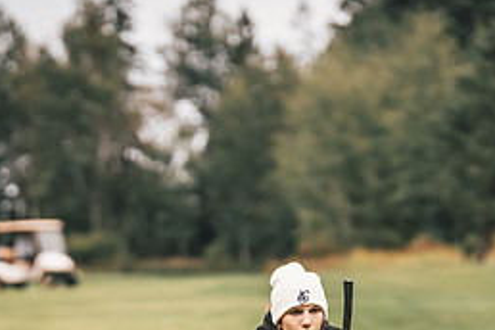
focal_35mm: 477
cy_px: 400
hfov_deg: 4.3
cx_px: 212
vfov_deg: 2.9
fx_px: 6558
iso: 800
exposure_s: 1/5000
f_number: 2.8
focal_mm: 150
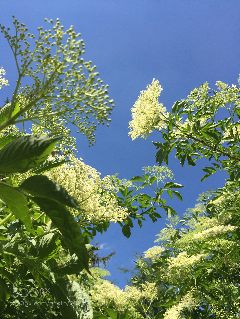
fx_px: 268
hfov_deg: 48.2
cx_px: 120
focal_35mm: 29
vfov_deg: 61.7
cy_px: 160
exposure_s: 1/1980
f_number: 2.2
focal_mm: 4.15
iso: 32
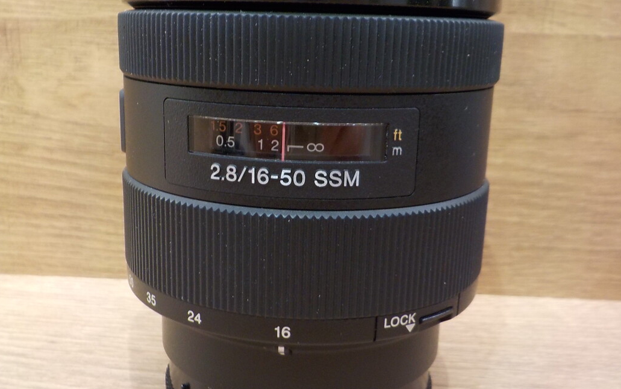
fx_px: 626
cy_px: 185
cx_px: 296
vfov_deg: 34.5
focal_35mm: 37
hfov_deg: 52.7
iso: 200
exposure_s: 1/30
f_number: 3.3
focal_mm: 4.1
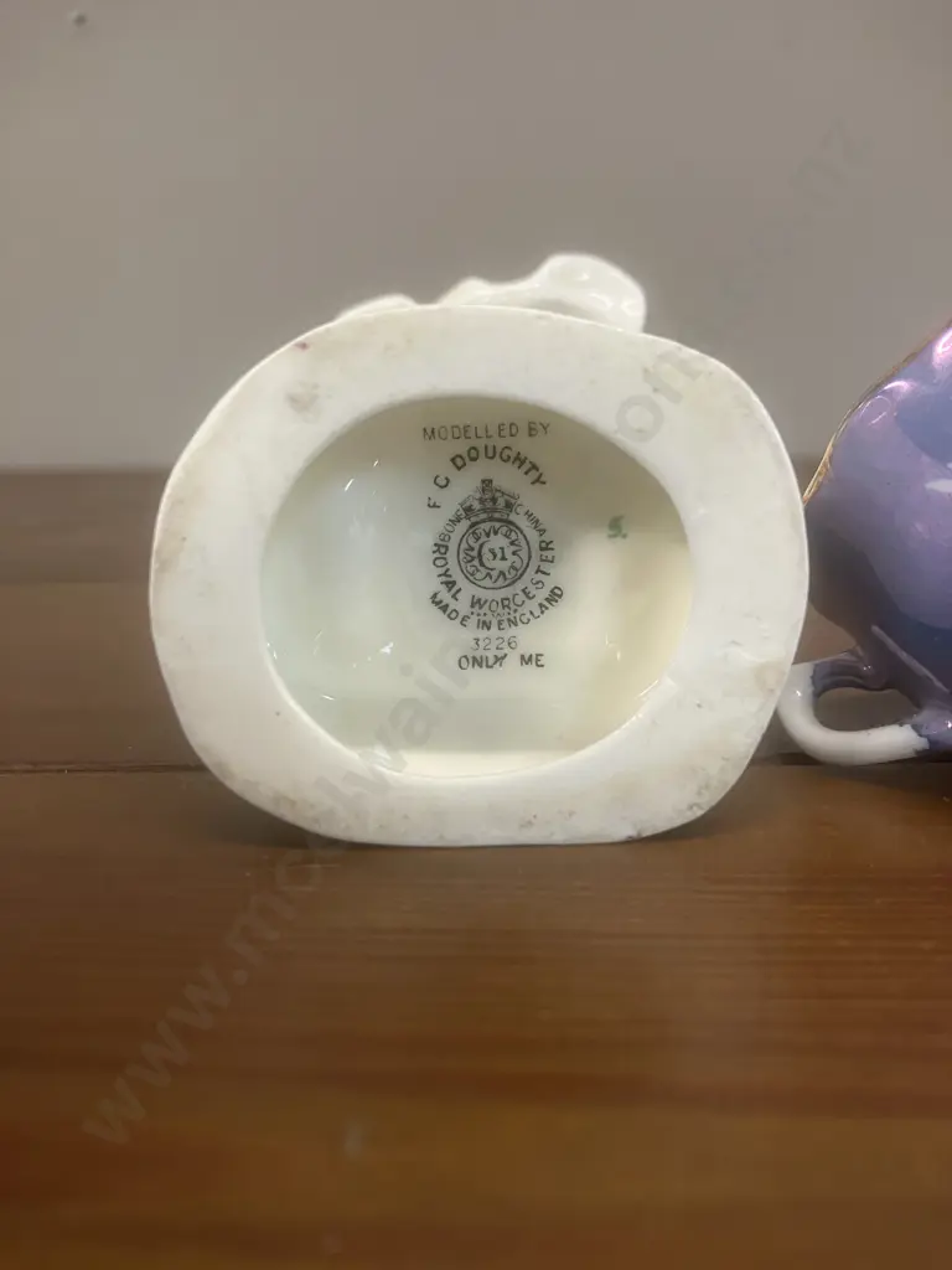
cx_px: 476
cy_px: 635
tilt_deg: -14.7
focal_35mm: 28
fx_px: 1027
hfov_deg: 49.7
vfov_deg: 63.4
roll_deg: +1.2
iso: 125
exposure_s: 1/50
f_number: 1.8
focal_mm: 3.99
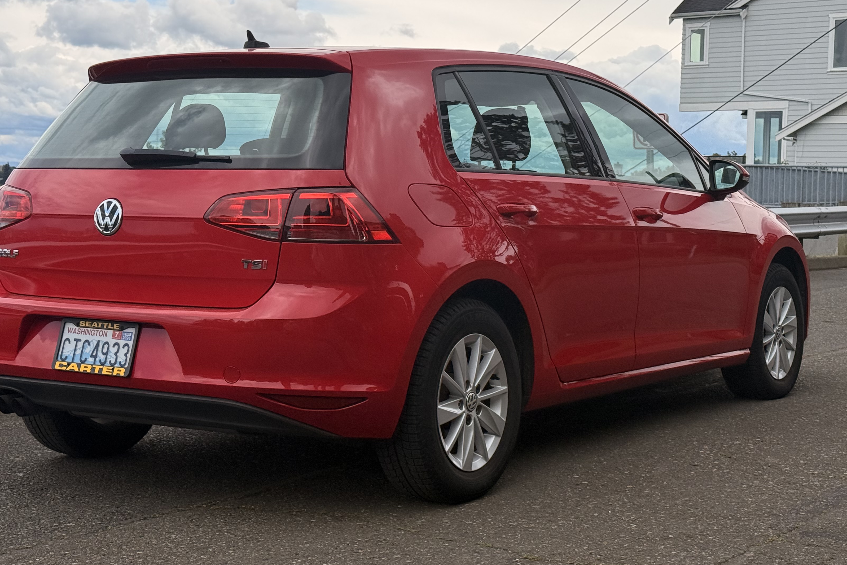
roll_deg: -2.1
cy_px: 218
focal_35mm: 63
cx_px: 415
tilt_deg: -1.2
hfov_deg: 31.9
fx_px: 1482
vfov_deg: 21.5
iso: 64
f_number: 1.78
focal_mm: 6.76
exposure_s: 1/7143
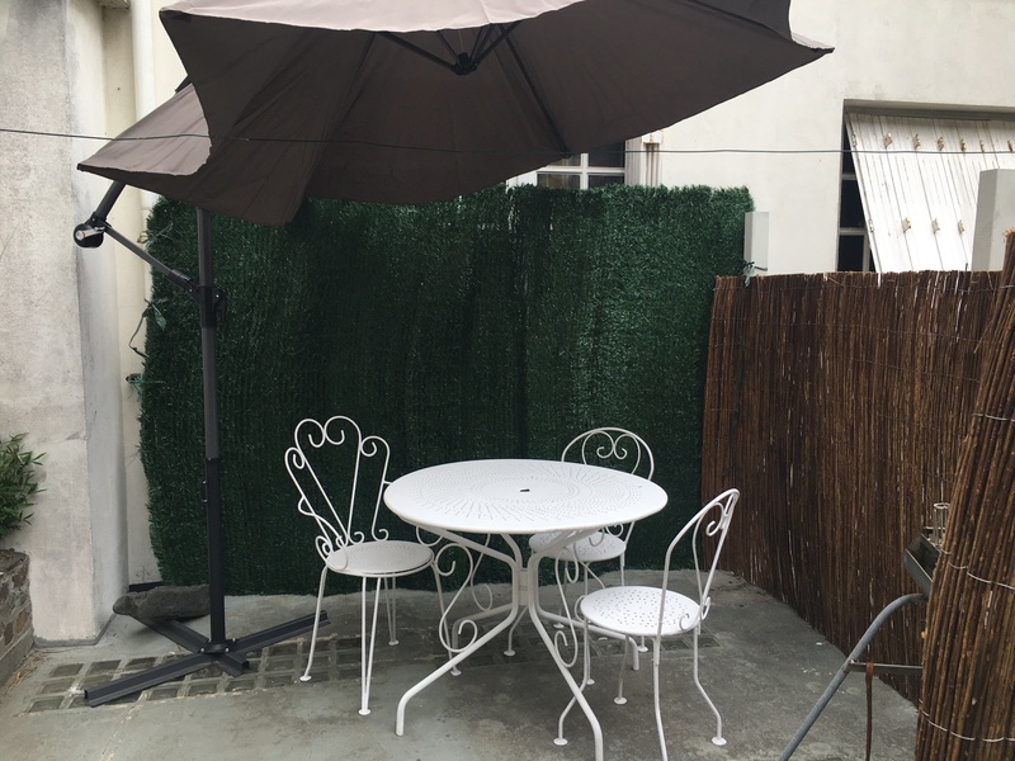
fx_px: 850
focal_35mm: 29
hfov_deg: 61.7
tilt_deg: -4.8
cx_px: 508
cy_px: 380
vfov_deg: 48.2
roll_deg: -0.3
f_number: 2.2
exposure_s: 1/315
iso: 25
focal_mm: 4.15
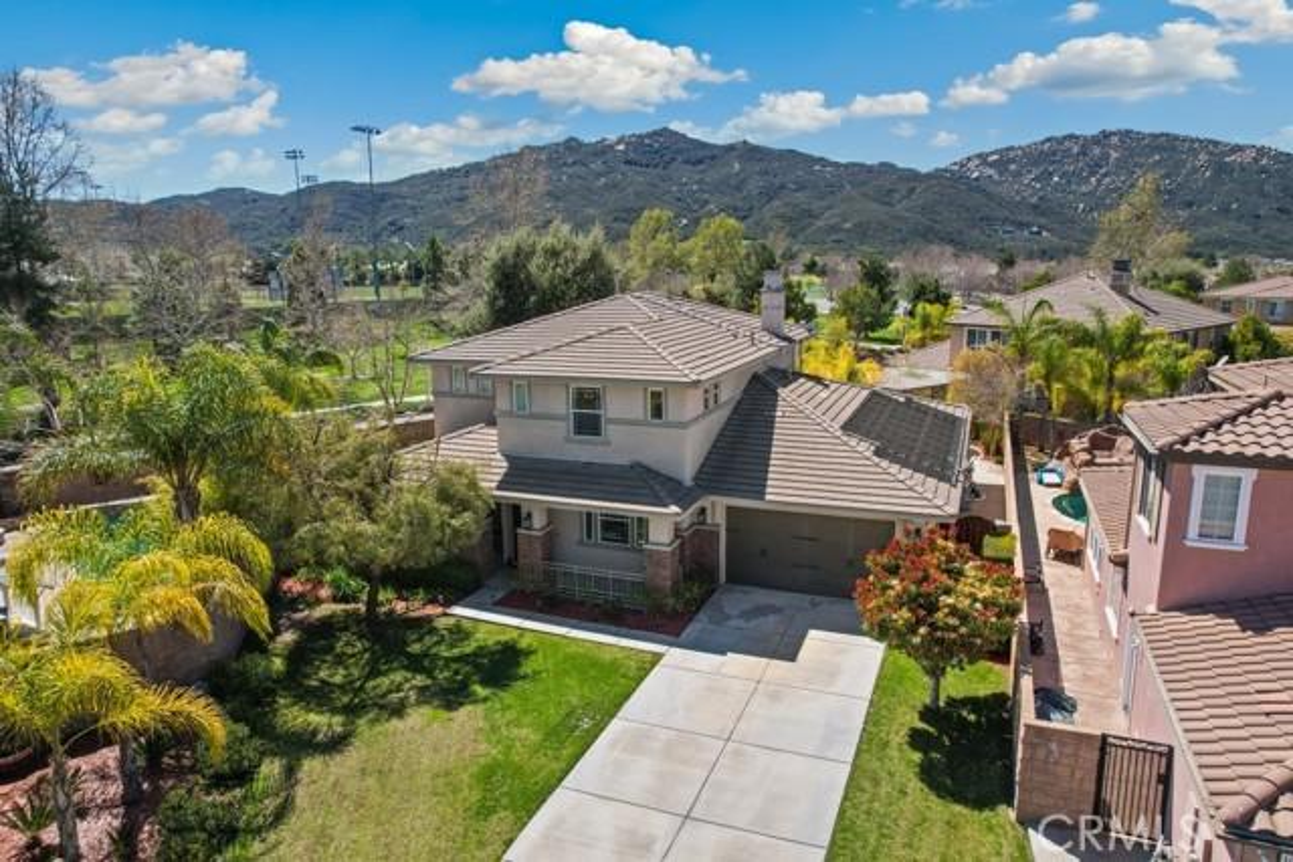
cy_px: 431
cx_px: 646
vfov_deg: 57.3
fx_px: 790
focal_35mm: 22
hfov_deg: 78.6
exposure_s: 1/1250
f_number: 2.8
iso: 110
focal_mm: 8.38
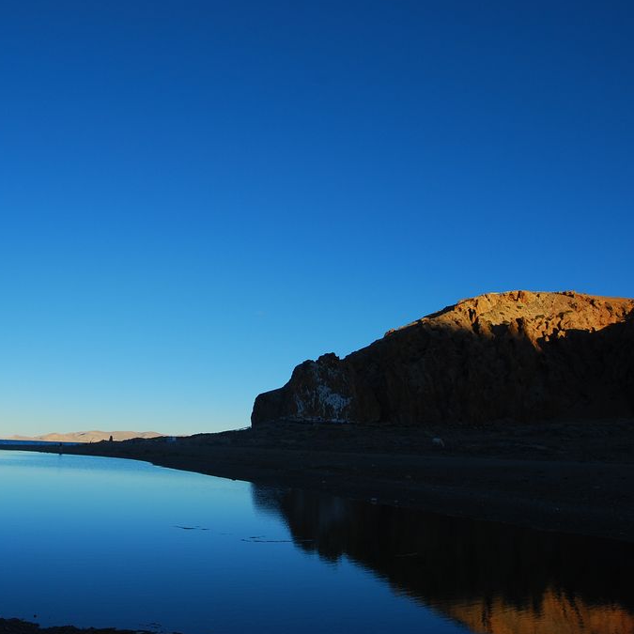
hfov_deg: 50.6
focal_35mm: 31
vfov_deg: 52.5
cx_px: 169
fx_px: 642
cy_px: 318
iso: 160
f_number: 9
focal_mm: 16
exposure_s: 1/160
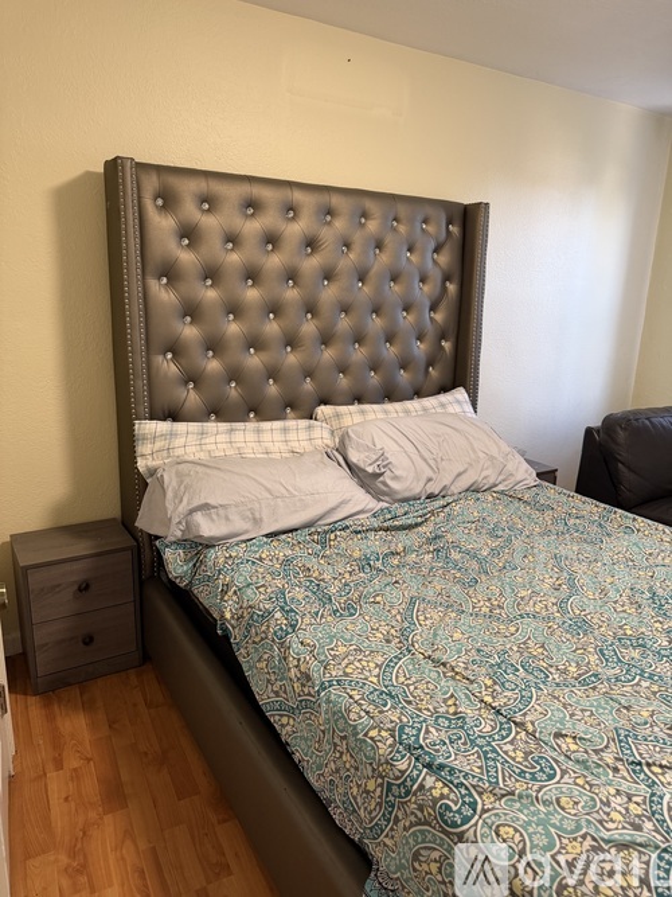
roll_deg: -1.6
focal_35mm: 24
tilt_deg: -14.0
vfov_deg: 71.6
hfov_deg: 56.8
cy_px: 448
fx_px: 621
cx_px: 336
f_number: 1.78
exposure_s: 1/60
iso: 250
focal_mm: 6.76
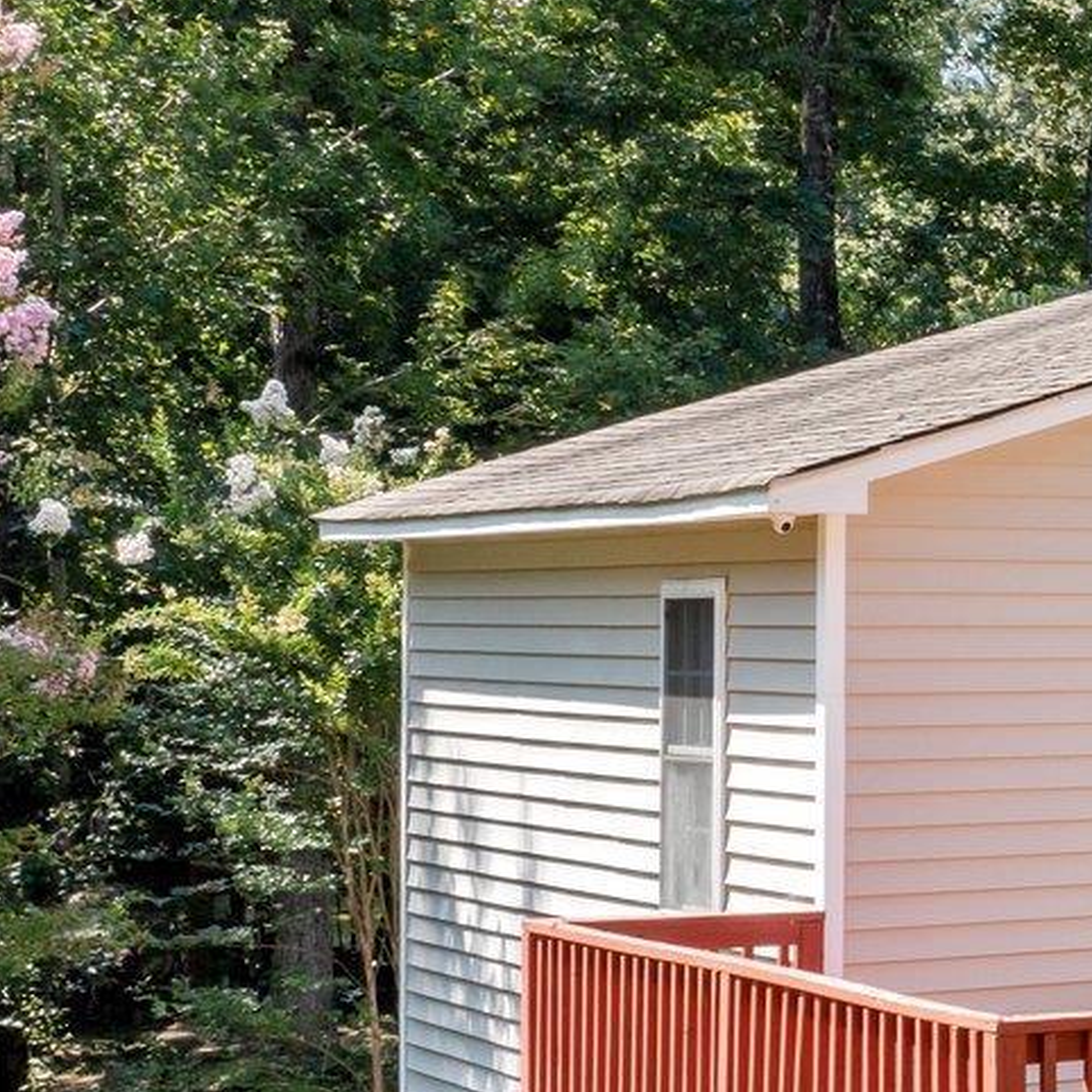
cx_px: 2166
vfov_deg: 17.2
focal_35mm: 101
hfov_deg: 14.4
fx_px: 3605
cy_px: 646
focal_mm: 10.26
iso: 100
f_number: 5
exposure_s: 1/240
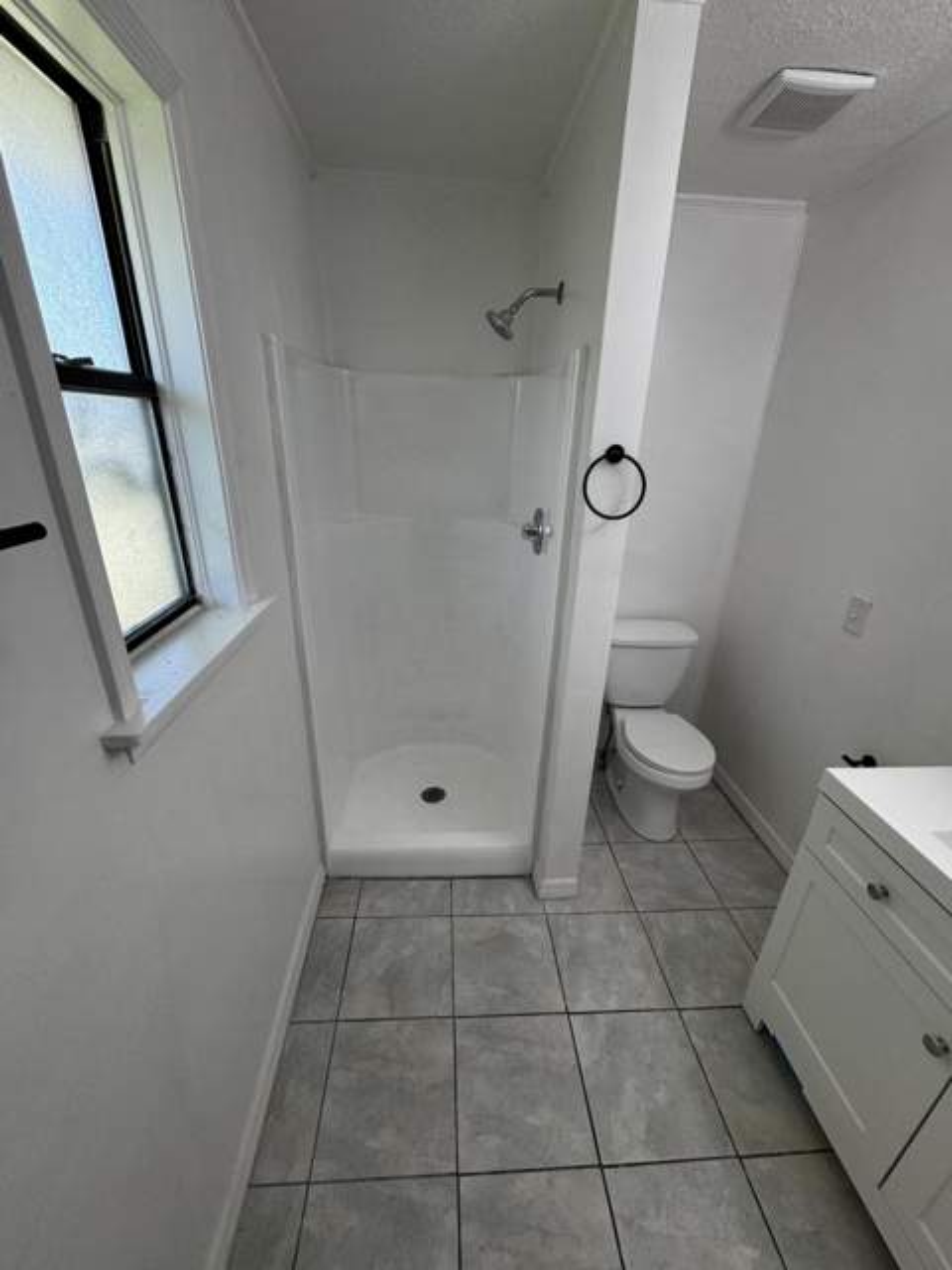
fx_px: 513
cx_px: 476
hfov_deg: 85.7
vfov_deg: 102.1
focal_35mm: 14
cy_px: 635
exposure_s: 1/120
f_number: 2.2
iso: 80
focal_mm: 2.22
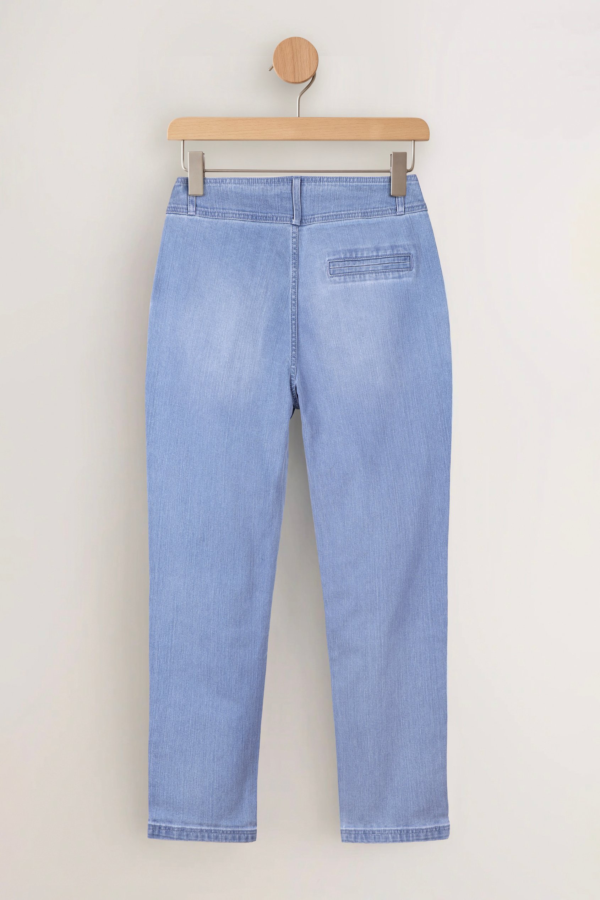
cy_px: 450
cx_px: 300
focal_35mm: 39
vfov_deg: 49.6
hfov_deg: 34.2
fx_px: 975
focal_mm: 39
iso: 125
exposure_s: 1/160
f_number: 7.1
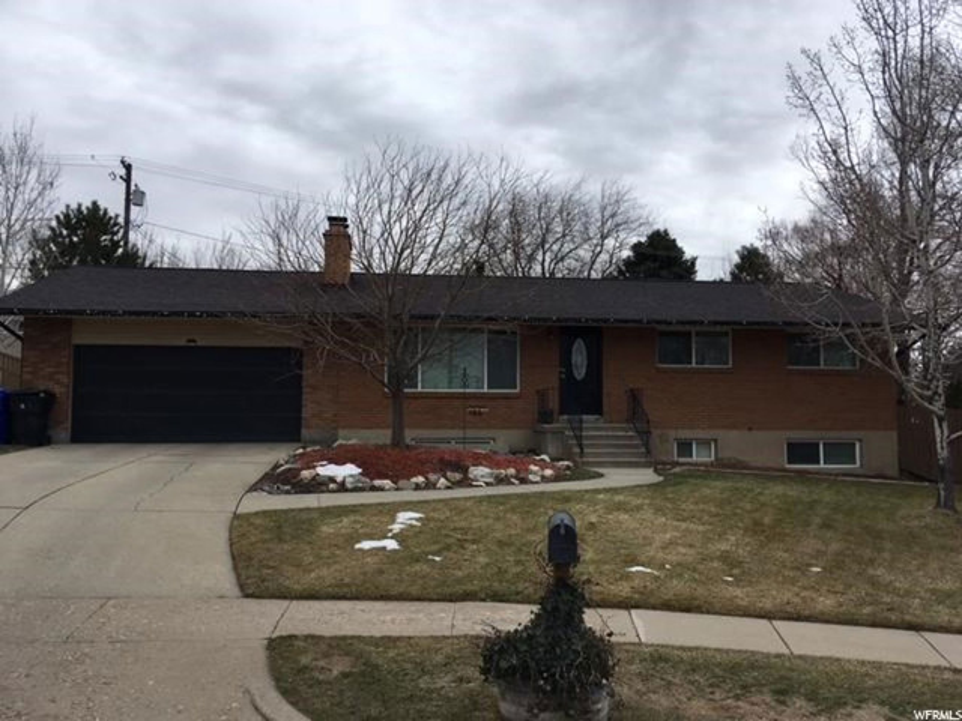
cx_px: 481
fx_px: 806
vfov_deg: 48.2
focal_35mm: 29
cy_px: 360
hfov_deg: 61.7
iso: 25
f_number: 2.2
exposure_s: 1/1054
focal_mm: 4.15
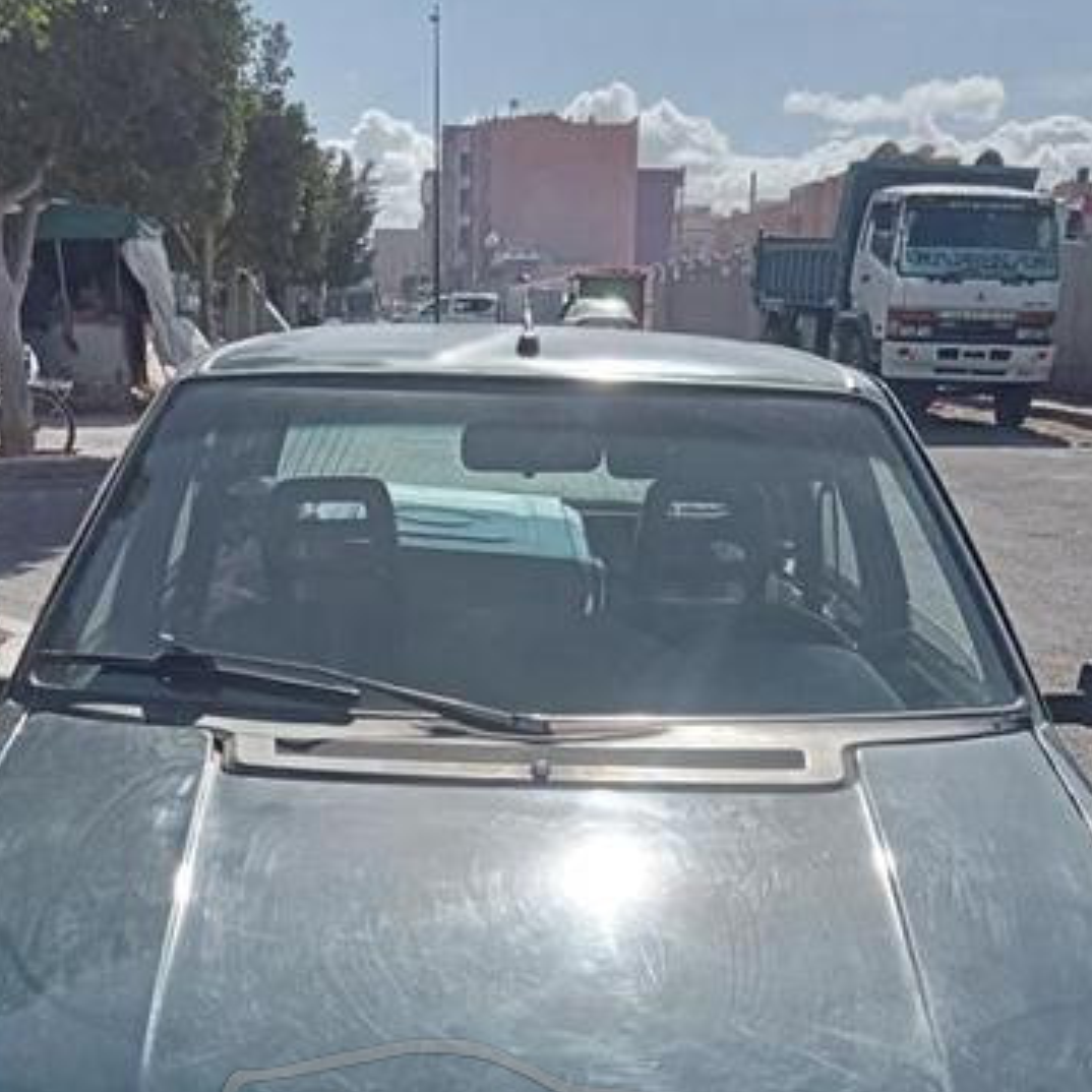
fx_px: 2141
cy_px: 1100
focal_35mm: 60
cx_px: 485
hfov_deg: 28.6
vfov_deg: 27.0
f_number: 2.2
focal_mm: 3.46
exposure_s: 1/1012
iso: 100
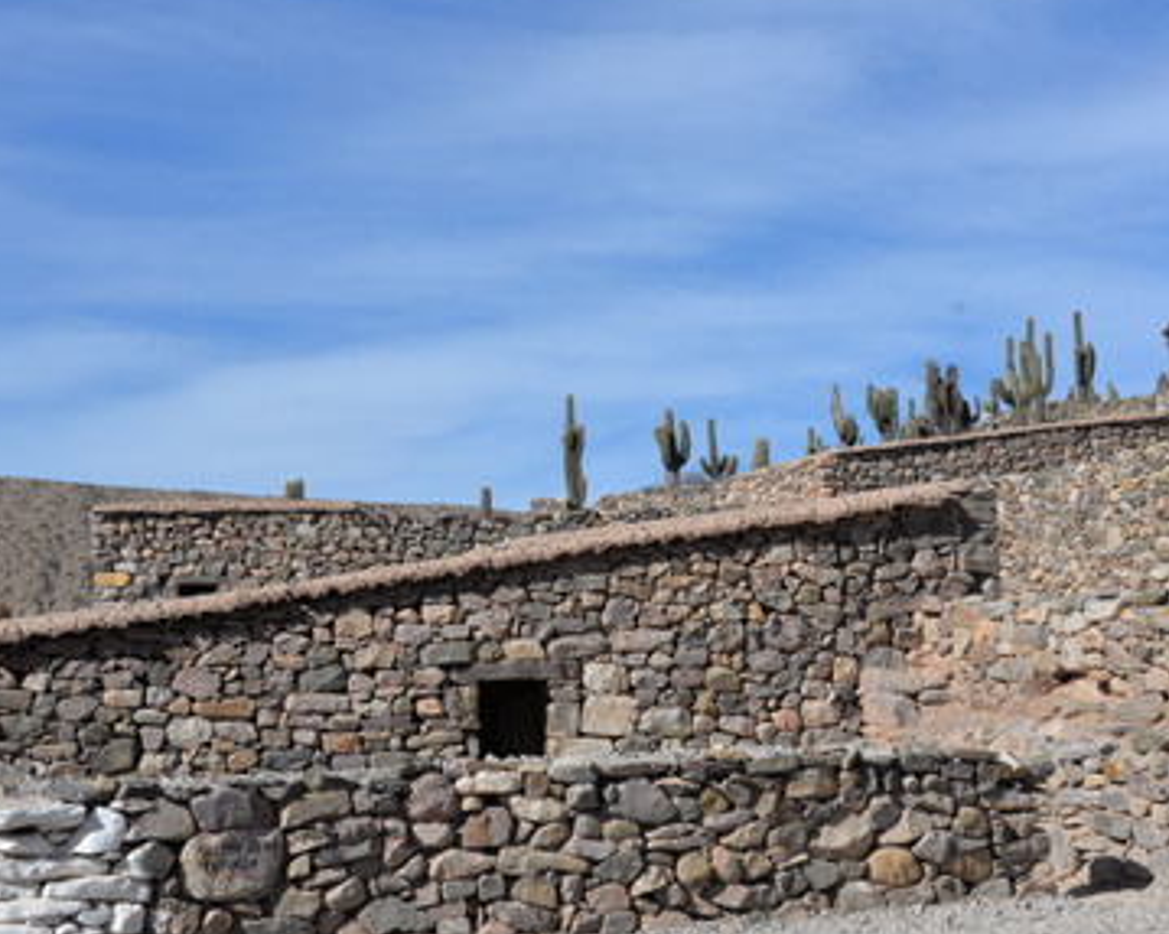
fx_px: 2490
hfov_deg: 26.4
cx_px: 684
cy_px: 521
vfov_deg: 21.2
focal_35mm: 72
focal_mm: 55
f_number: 9
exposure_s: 1/320
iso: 100
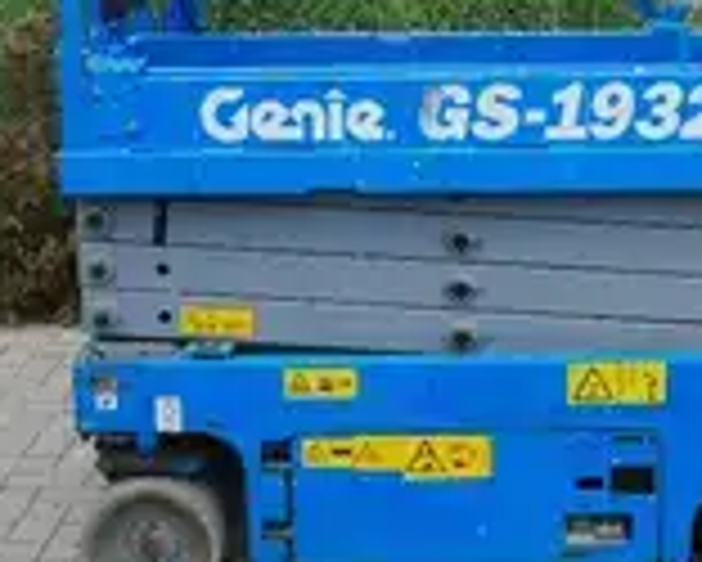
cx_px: 500
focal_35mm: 73
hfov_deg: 25.8
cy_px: 99
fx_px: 1518
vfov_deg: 20.7
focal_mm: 18
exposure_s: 1/200
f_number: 8
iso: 100
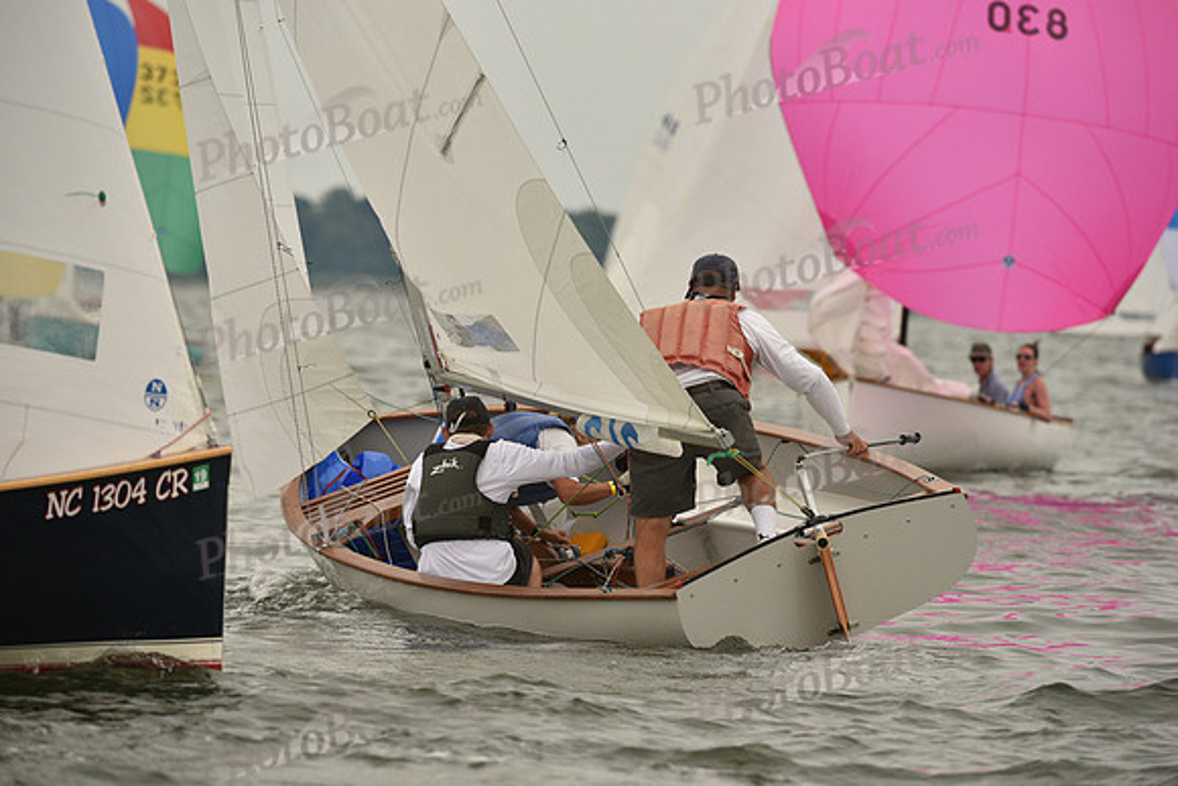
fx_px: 9819
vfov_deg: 4.6
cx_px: 589
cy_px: 393
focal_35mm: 300
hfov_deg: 6.9
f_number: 5.6
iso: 320
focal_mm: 300
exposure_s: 1/1600
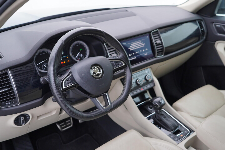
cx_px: 112
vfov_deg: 36.9
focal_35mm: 36
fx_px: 225
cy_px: 75
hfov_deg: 53.1
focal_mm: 24
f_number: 2.8
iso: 200
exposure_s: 1/40
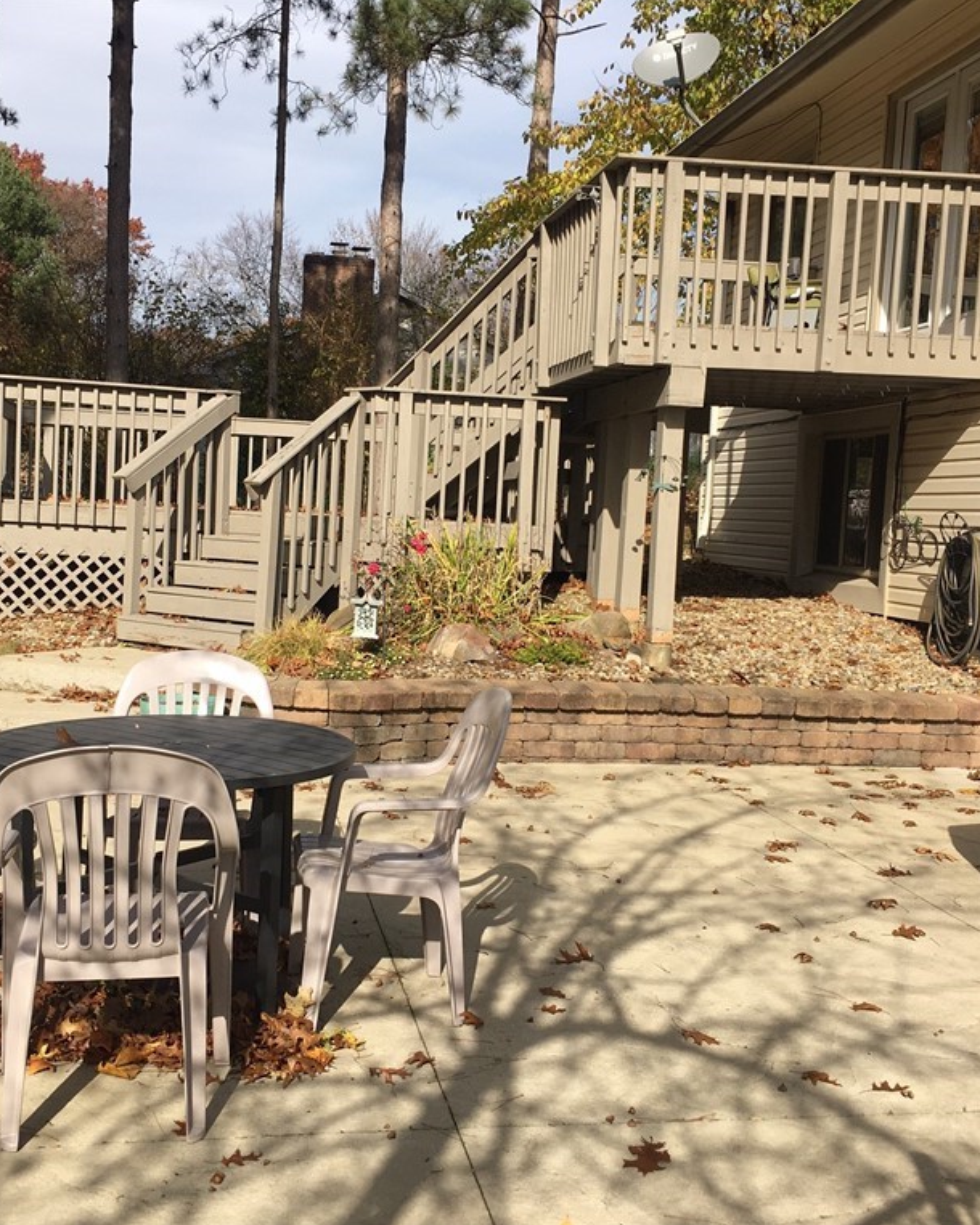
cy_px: 613
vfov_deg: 47.9
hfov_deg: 39.1
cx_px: 427
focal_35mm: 38
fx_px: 1378
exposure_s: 1/1748
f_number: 2.2
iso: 25
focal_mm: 4.15
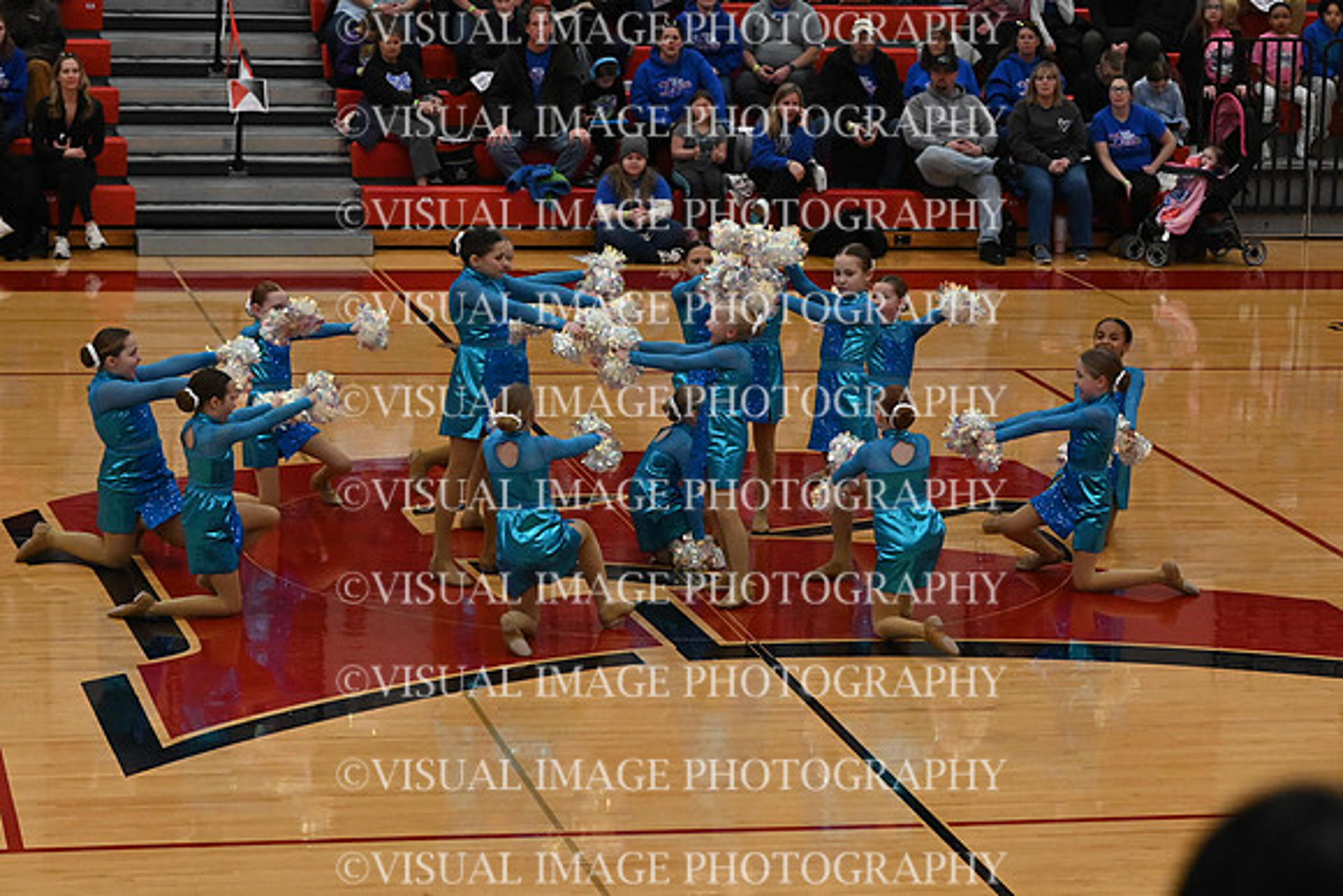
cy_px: 448
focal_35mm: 105
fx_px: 3918
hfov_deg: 19.5
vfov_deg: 13.0
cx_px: 672
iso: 5000
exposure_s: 1/500
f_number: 4
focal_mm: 70
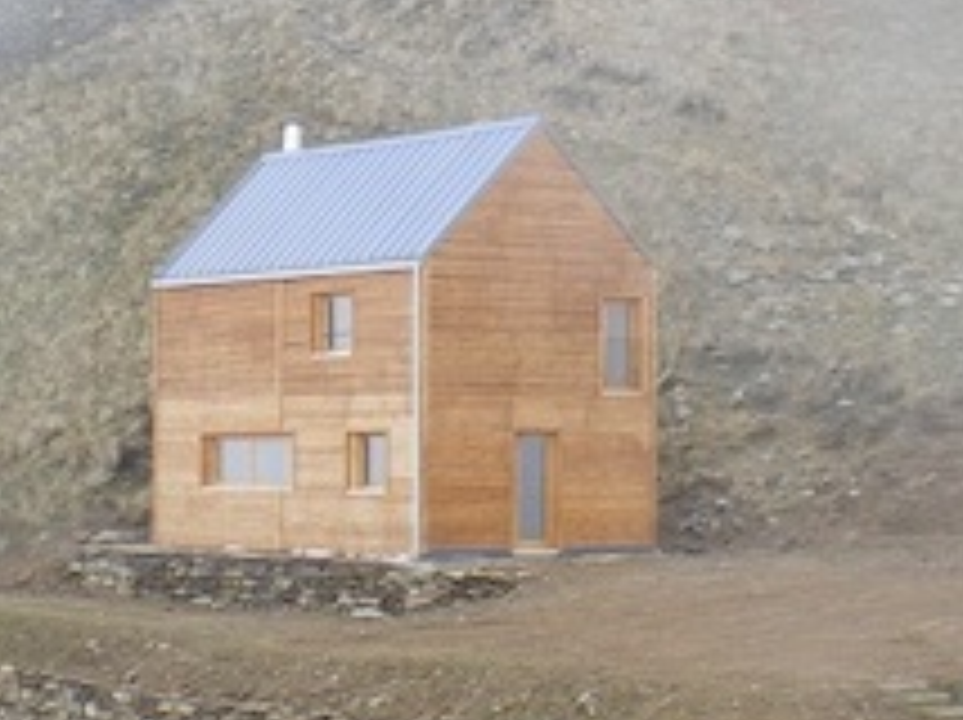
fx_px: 3279
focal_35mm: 118
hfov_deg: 16.7
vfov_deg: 12.5
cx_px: 490
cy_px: 286
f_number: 4.6
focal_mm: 6.3
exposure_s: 1/60
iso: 50
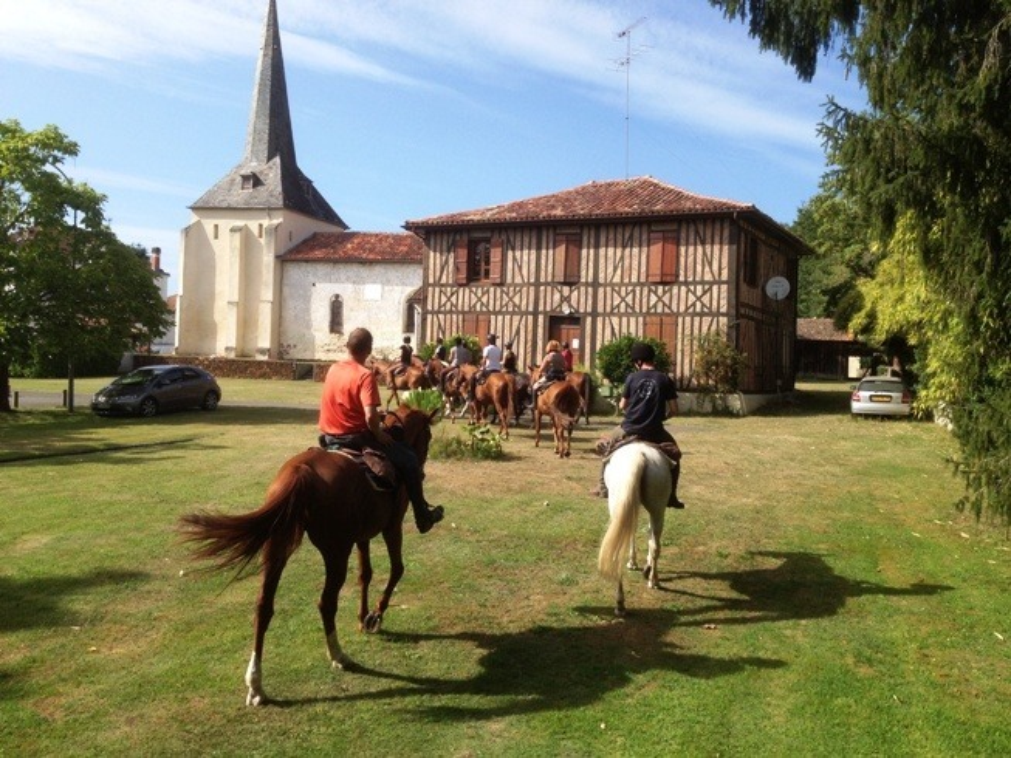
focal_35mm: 35
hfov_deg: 52.6
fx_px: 1022
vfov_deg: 40.7
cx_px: 506
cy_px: 379
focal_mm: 4.28
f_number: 2.4
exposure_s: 1/1416
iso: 64
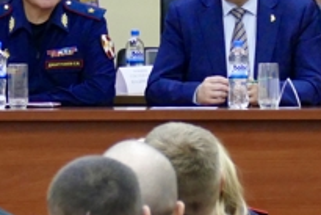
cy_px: 6
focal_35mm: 476
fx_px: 4247
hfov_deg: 4.3
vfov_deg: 2.9
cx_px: 23
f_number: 3.9
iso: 800
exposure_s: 1/80
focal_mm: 47.46
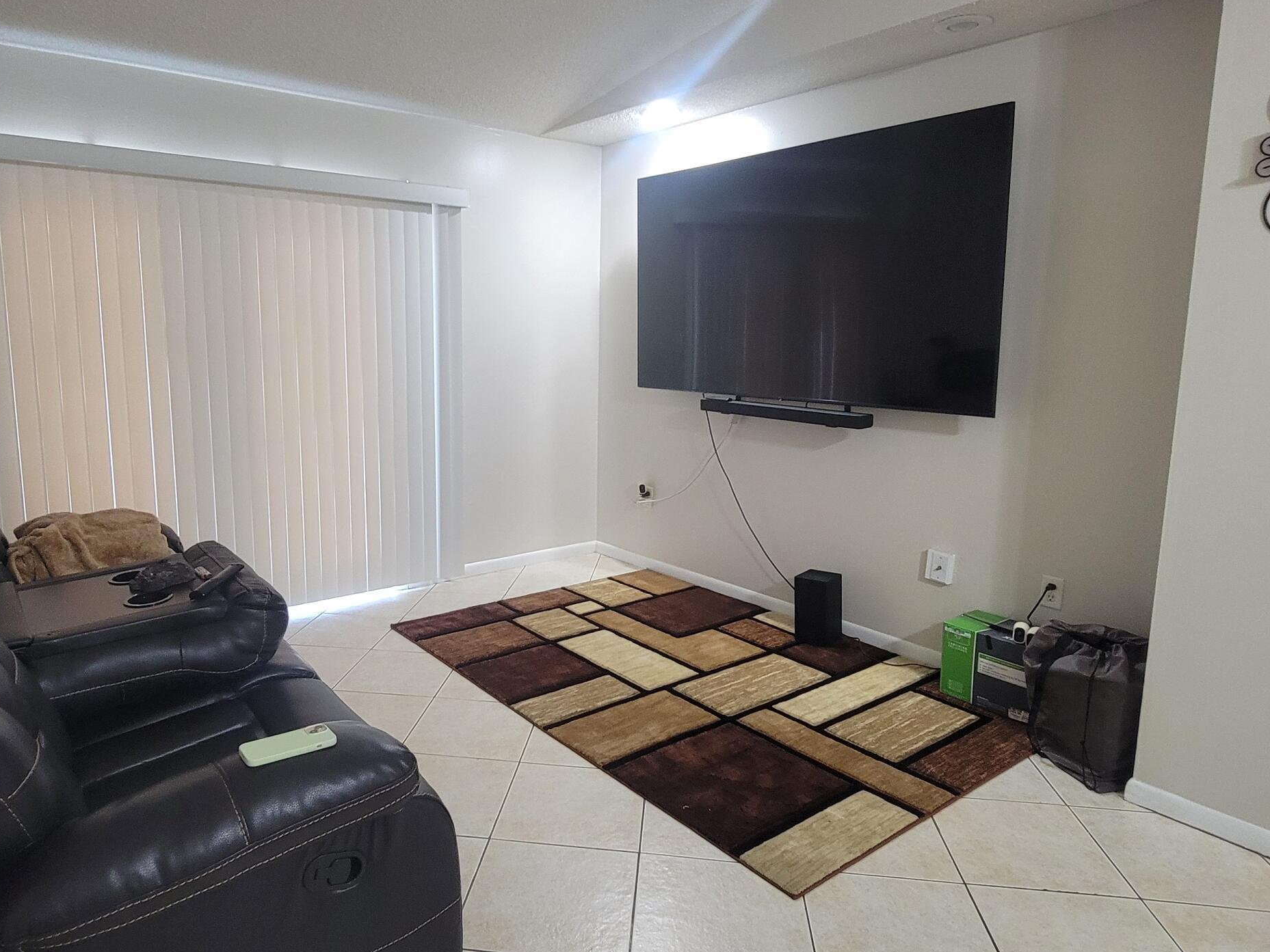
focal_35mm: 21
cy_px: 434
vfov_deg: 63.3
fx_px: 771
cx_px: 567
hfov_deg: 78.7
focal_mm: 2.2
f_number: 2.2
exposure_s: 1/30
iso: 400
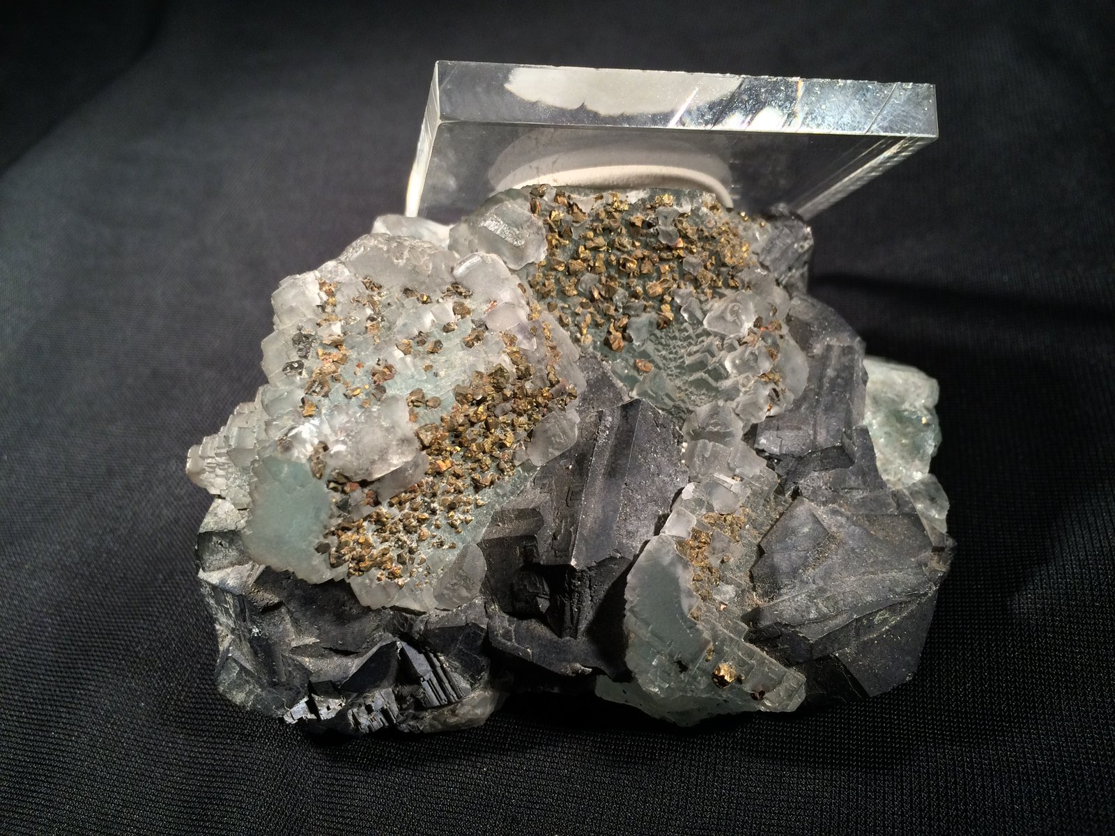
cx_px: 558
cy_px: 418
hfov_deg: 61.7
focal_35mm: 29
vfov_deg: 48.2
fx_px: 934
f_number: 2.2
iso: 64
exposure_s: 1/120
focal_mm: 4.15
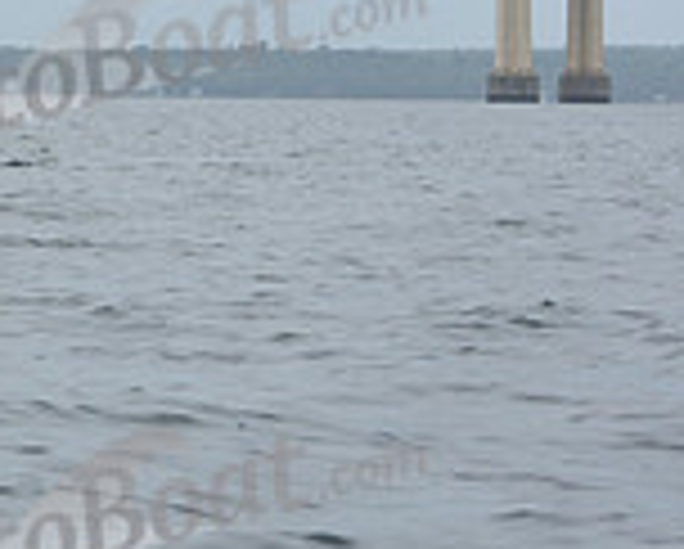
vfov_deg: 4.8
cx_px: -436
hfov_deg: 5.9
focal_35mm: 322
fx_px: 6527
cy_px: -106
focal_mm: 90
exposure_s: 1/800
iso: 250
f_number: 9
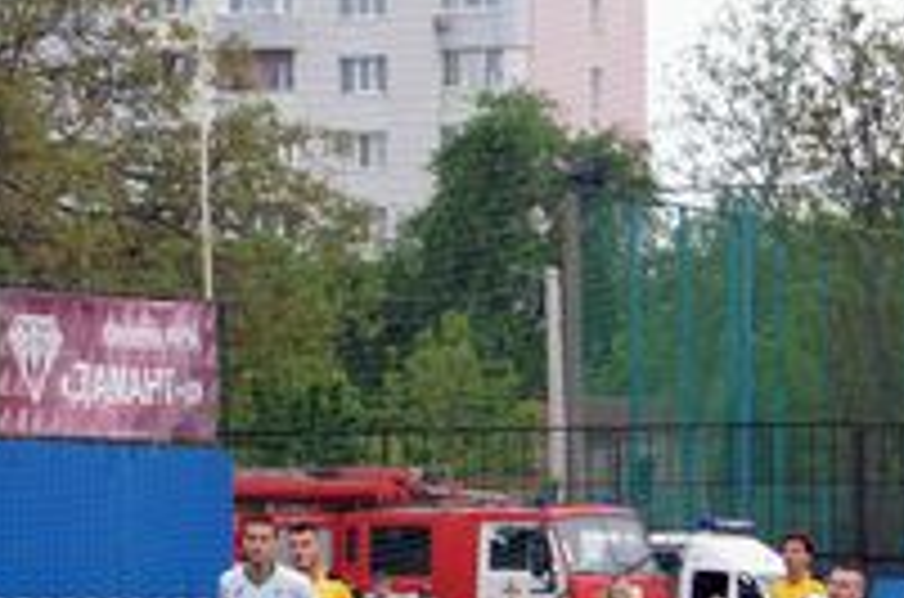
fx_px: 7208
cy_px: 713
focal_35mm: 288
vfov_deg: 4.7
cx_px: 171
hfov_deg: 7.2
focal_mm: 55
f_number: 5.6
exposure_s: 1/100
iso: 200
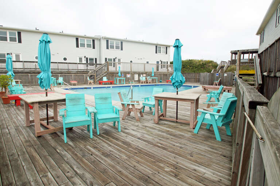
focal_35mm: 20
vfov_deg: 63.1
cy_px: 93
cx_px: 140
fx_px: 151
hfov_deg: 85.5
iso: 100
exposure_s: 1/200
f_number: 7.1
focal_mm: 13
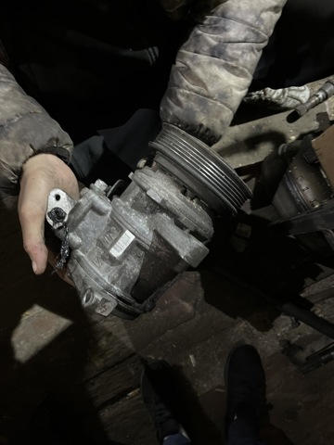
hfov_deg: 53.1
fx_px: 334
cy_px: 222
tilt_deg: -84.0
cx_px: 167
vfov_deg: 67.3
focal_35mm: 26
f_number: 1.6
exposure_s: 1/25
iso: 1000
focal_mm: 5.1
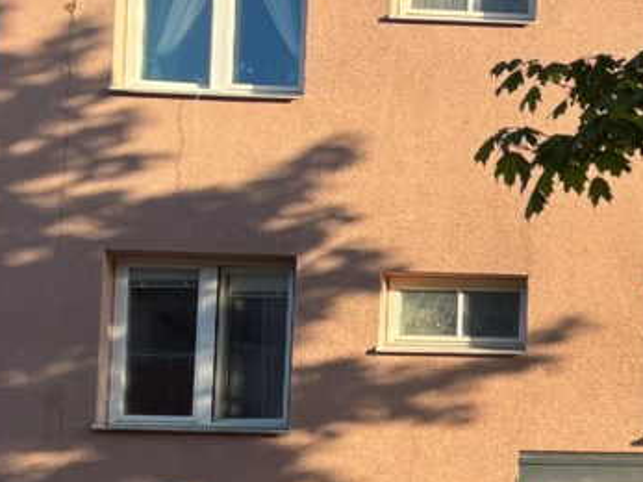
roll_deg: -2.1
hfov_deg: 17.9
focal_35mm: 96
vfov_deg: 15.1
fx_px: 1783
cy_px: 475
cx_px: 1017
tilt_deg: +5.7
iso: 50
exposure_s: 1/1311
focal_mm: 5.96
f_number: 1.6
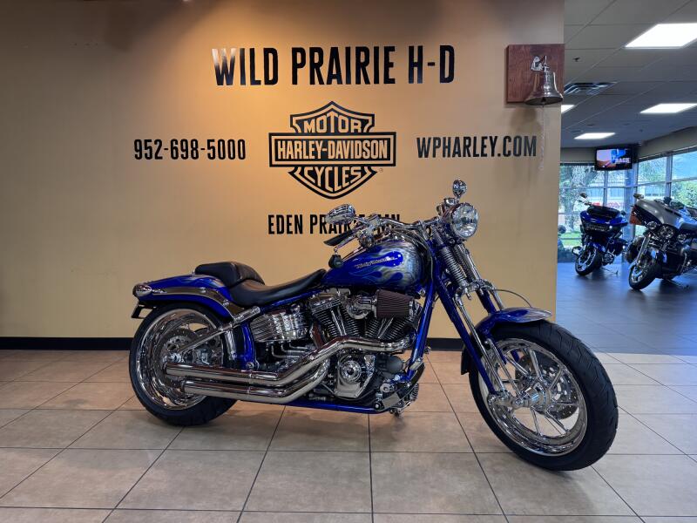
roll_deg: +0.3
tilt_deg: -5.3
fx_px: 483
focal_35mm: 24
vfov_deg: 56.8
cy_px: 262
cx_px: 348
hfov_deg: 71.6
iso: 200
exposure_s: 1/120
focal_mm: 6.76
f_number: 1.78
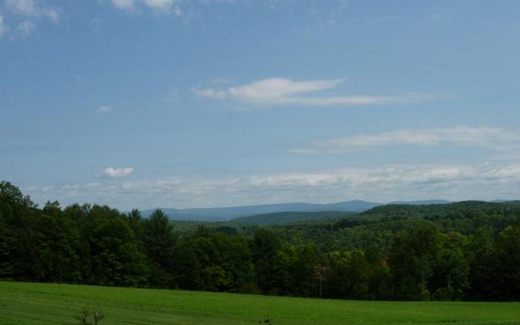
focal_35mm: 41
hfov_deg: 48.2
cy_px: 163
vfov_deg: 31.3
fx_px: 581
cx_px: 262
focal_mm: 7.8
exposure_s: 1/1253
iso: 79
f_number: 4.8
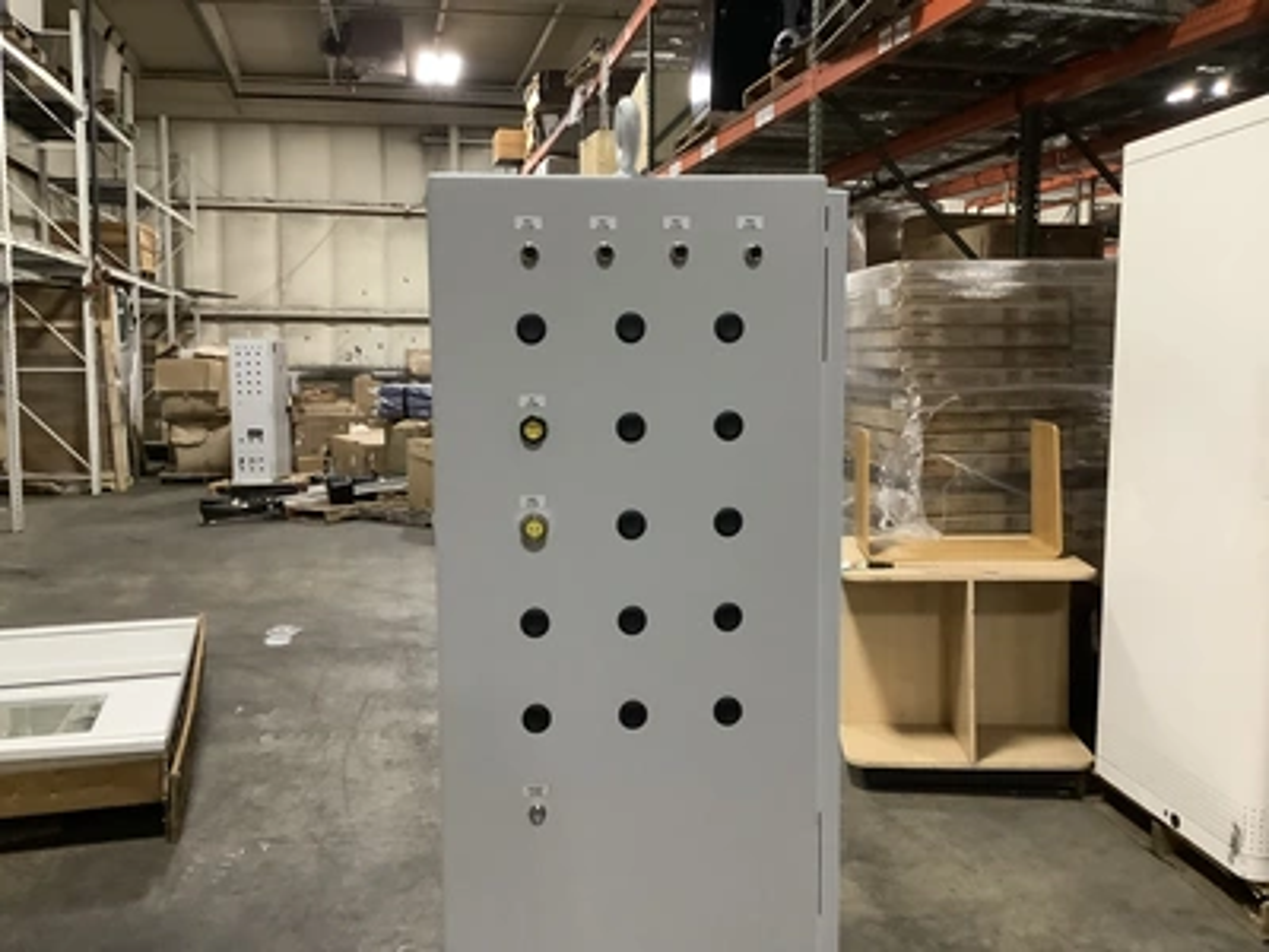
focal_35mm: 31
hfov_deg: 58.4
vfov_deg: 45.4
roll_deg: -0.2
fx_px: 1136
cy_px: 476
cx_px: 634
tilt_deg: -8.1
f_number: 2.4
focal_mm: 3.3
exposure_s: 1/30
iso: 400
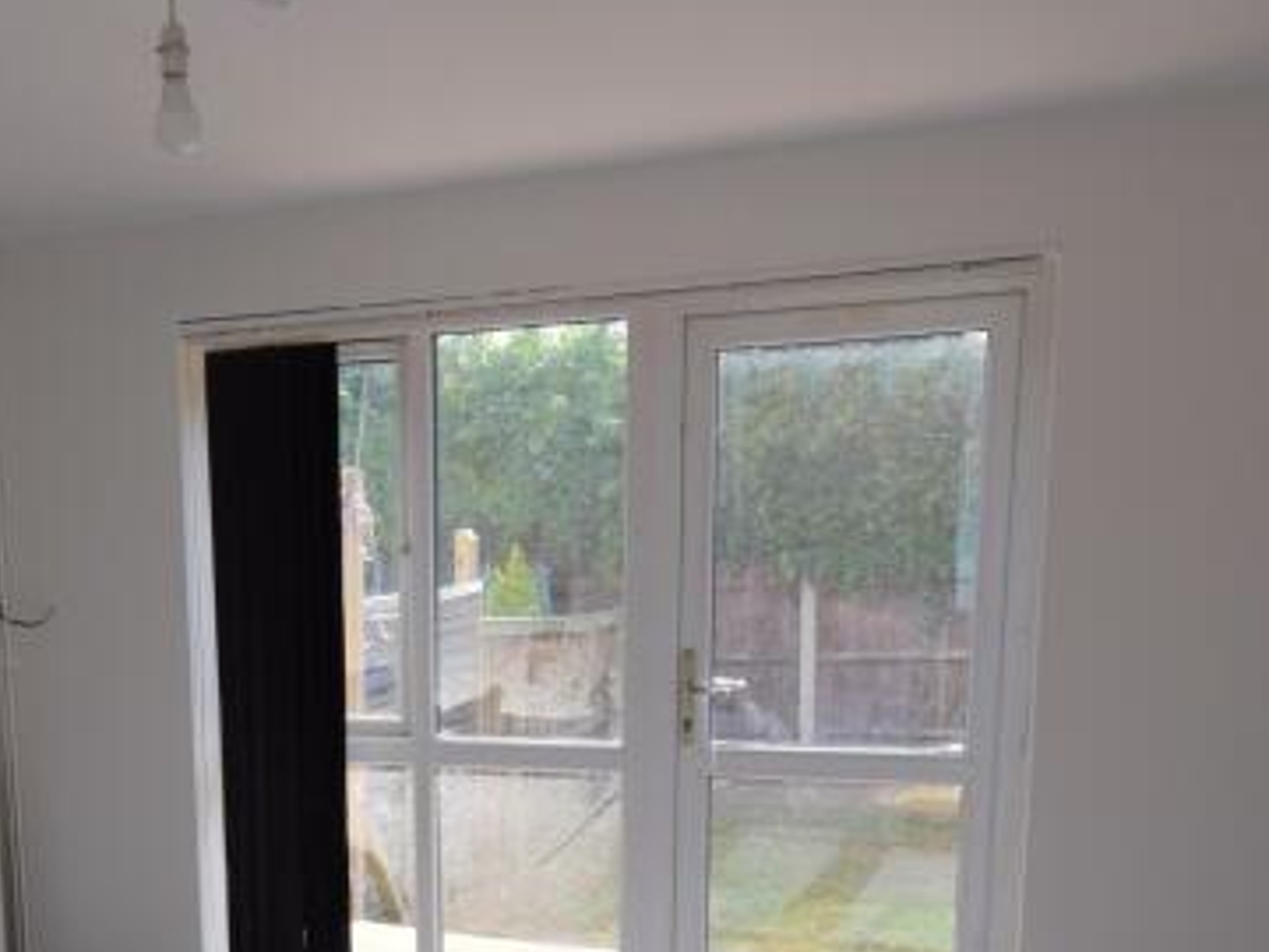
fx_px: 1503
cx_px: 331
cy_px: 837
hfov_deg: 44.4
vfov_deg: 33.5
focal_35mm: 41
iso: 400
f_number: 7.1
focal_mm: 10
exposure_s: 1/200
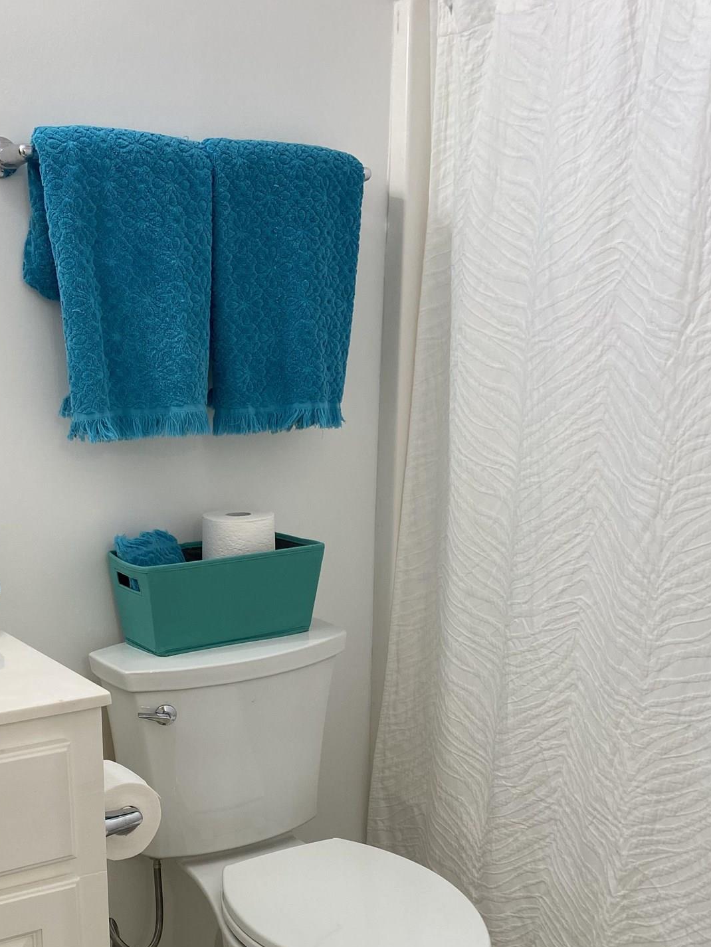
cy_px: 711
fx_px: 1150
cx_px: 192
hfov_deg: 33.8
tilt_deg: -16.6
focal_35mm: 42
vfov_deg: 43.3
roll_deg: +2.9
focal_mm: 4.25
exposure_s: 1/60
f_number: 1.8
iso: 64
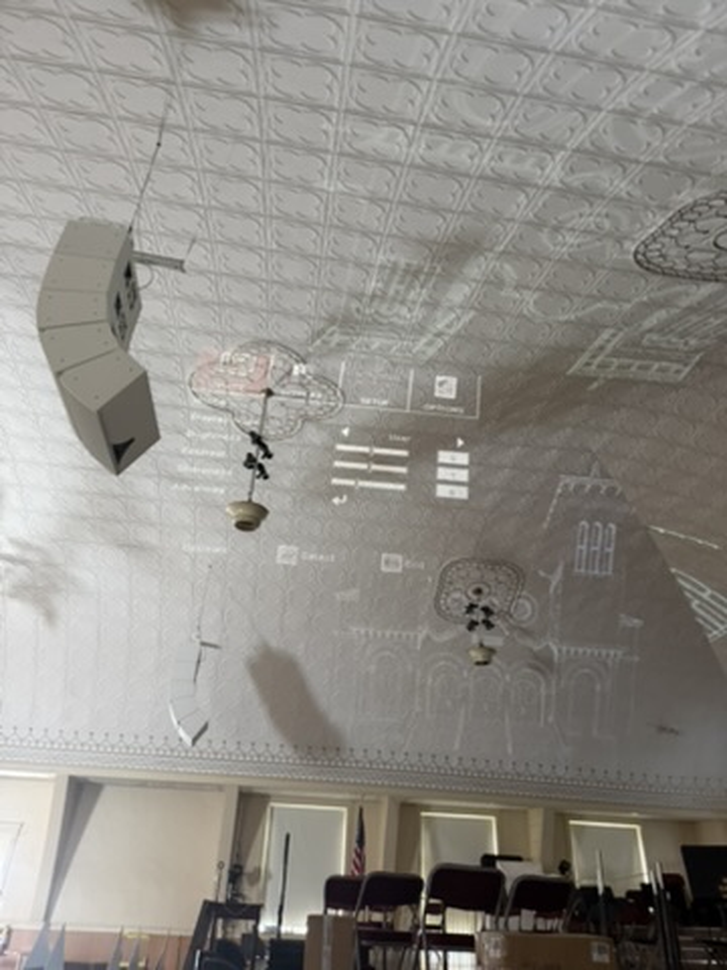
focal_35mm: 24
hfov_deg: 56.8
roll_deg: -5.8
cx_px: 364
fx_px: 672
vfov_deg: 71.6
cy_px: 485
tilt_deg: +32.8
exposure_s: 1/51
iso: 800
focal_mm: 6.76
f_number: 1.78
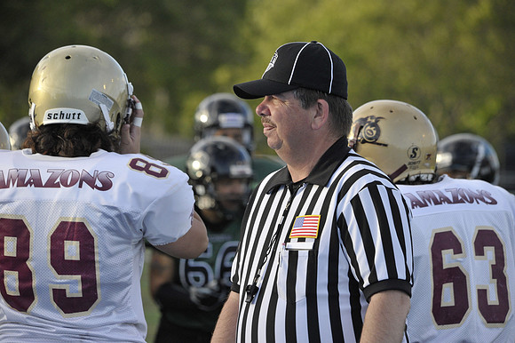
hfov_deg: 5.4
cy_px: 172
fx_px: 5433
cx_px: 258
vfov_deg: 3.6
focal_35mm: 380
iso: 2500
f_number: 10
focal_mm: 380
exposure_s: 1/1000
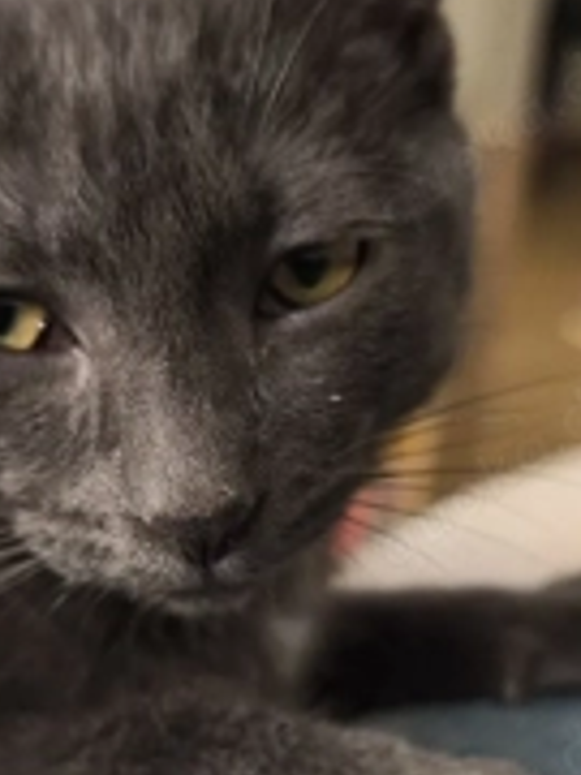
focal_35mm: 51
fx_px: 1141
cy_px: 517
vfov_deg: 37.1
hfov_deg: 28.5
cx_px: 267
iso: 800
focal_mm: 6.57
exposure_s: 1/33.4
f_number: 1.6
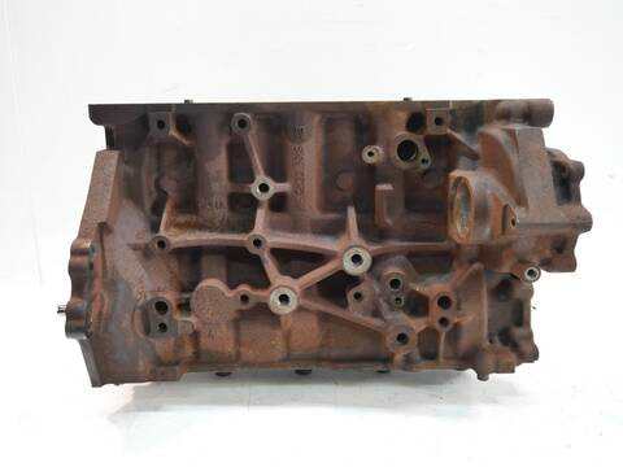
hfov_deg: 60.0
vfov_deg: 46.8
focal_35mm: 30
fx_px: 540
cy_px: 234
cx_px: 312
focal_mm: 15
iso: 800
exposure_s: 1/60
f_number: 3.6
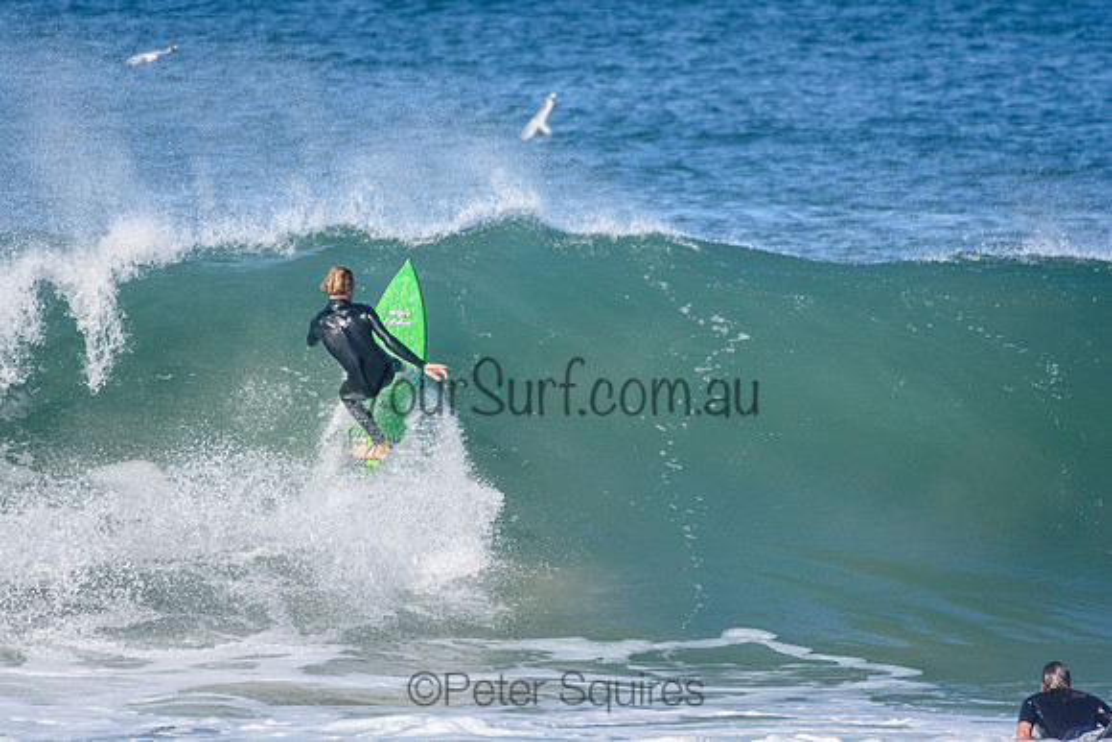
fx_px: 23174
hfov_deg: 2.7
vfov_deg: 1.8
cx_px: 556
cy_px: 371
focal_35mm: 750
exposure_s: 1/4000
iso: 800
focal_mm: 500
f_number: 5.6
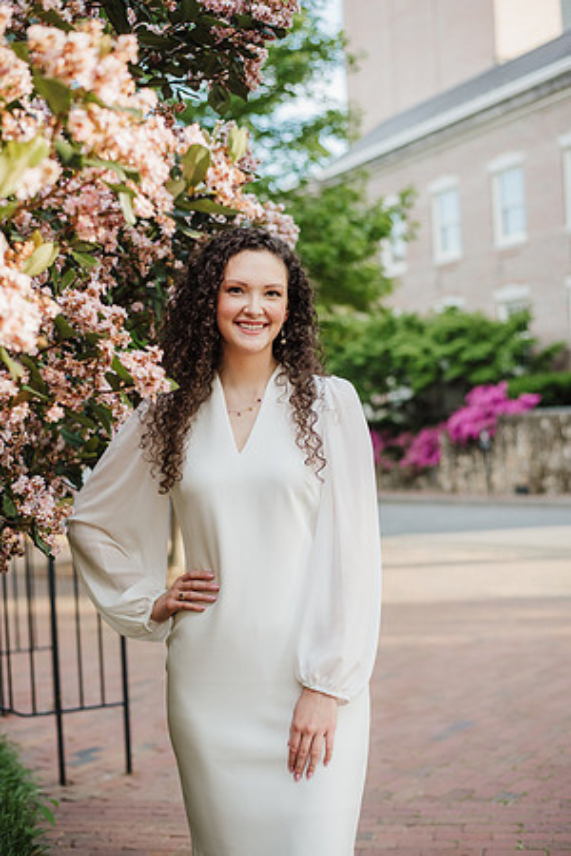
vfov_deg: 39.6
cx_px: 286
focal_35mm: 50
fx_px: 1189
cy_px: 428
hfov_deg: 27.0
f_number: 2.5
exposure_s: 1/500
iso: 200
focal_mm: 50
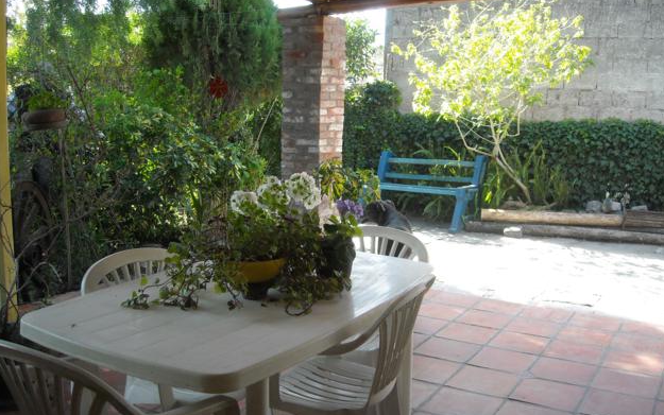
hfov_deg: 51.5
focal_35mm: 38
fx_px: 688
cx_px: 329
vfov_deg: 33.6
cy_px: 198
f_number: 2.8
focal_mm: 5.7
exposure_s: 1/250
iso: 218
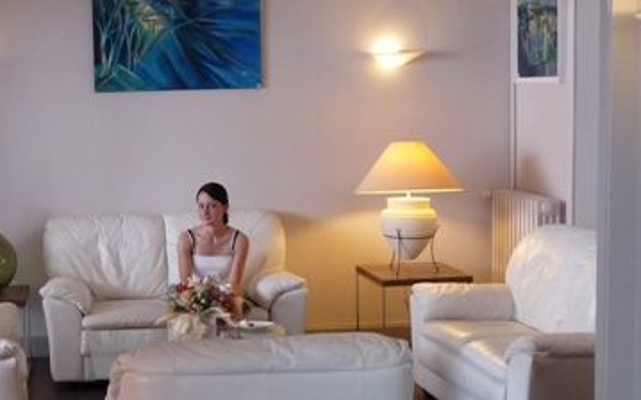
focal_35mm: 65
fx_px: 1135
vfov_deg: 20.0
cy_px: 189
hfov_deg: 30.6
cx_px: 112
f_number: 2.8
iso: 250
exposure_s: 1/30
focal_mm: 4.9
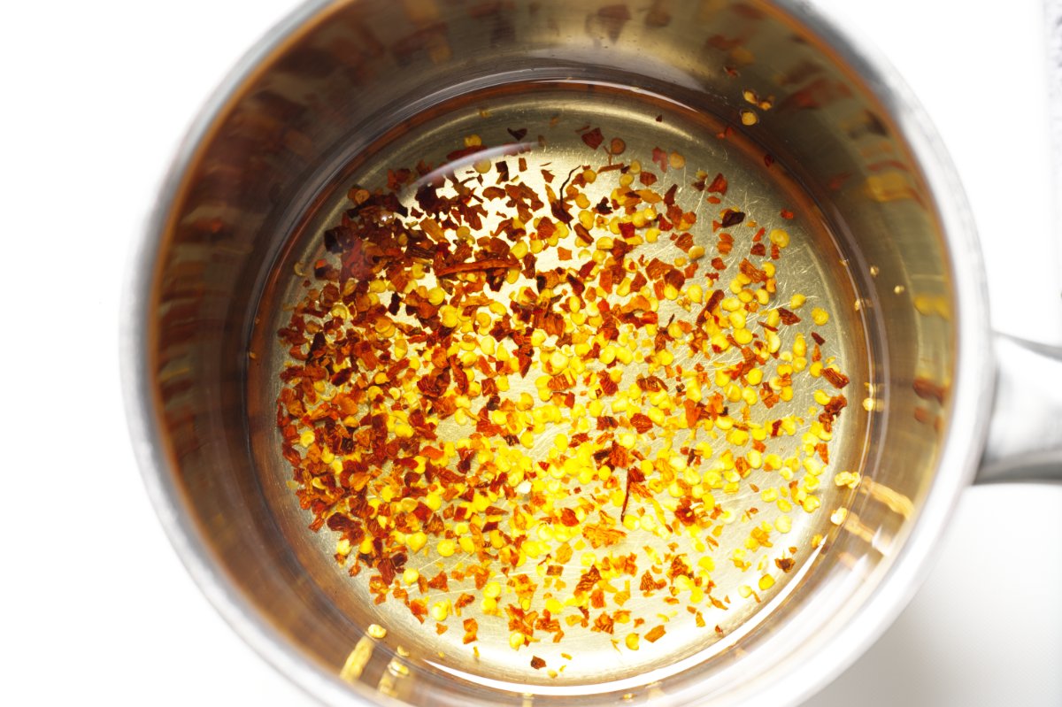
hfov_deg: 28.9
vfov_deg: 19.4
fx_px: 2064
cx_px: 531
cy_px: 354
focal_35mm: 70
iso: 100
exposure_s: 1/100
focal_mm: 70
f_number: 5.6
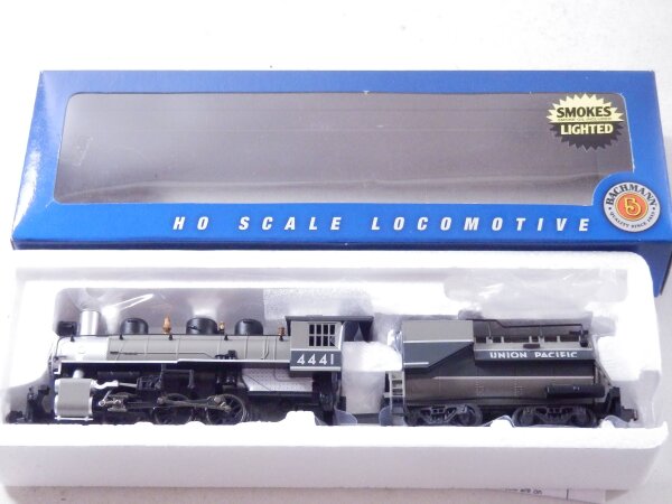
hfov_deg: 29.4
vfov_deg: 22.3
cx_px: 336
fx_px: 1281
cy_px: 252
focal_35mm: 66
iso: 1600
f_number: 4.4
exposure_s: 1/160
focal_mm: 11.9
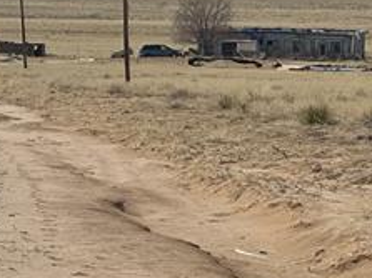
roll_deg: -1.5
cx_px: 270
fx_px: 2374
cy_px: -106
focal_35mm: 221
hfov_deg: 8.9
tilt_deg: +1.1
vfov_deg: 6.6
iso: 32
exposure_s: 1/1908
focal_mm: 9
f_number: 2.8
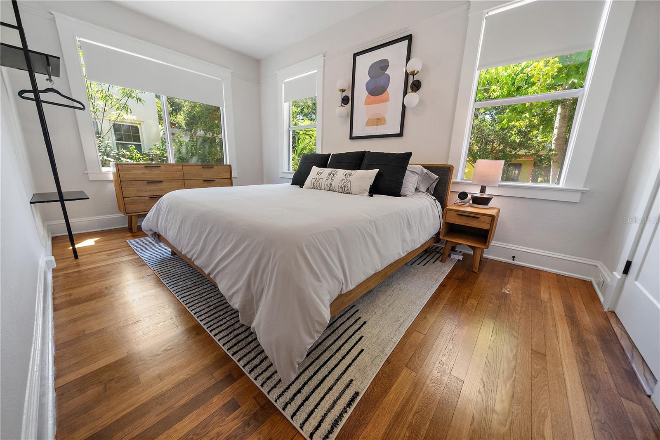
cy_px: 220
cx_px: 330
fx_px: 220
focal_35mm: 12
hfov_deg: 112.6
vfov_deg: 90.0
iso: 800
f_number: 8
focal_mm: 12
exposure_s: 1/30
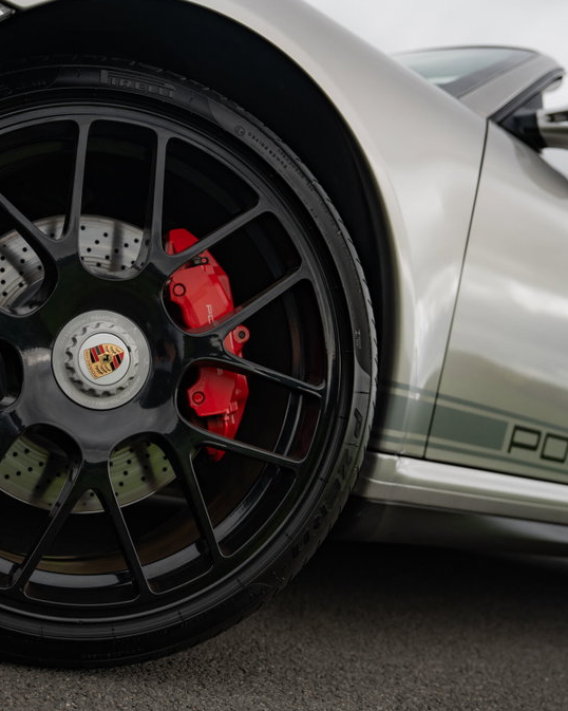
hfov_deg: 36.5
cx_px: 149
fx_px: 841
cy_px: 354
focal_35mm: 40
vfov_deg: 45.8
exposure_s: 1/400
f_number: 2.8
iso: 160
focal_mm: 28
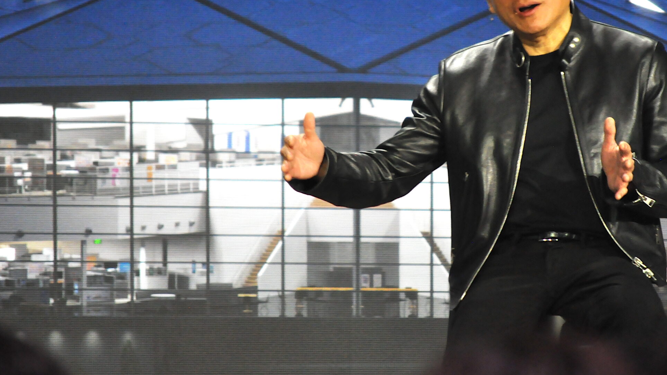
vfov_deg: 2.9
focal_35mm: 418
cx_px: 416
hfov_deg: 5.2
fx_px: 7393
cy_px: 95
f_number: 5.6
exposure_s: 1/30
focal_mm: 200
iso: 1600
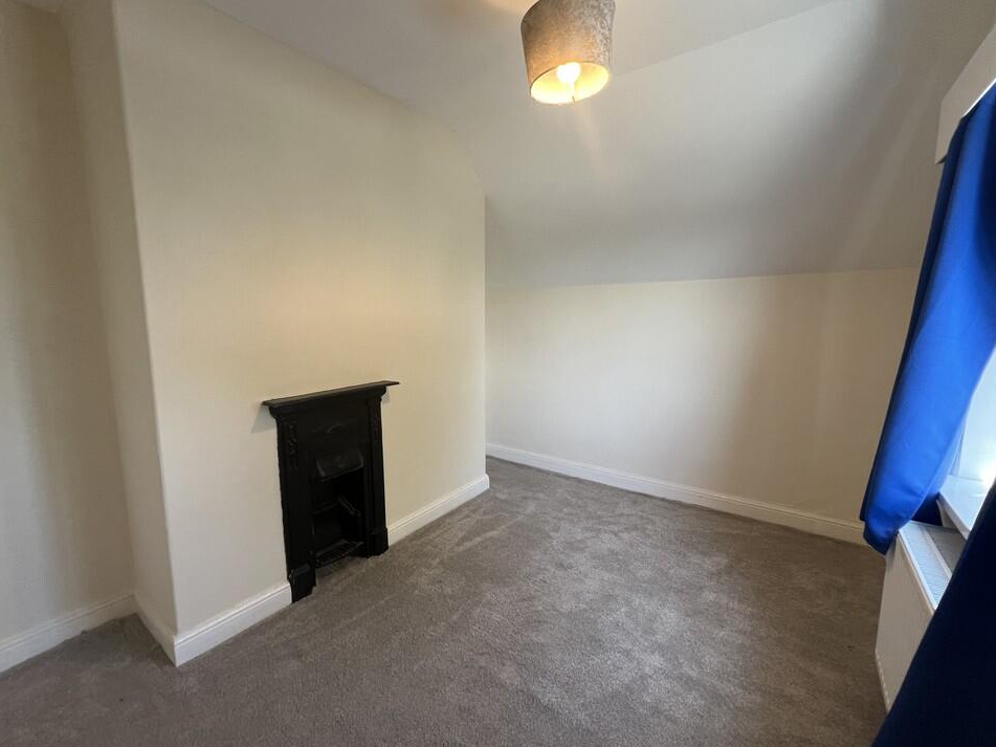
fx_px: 403
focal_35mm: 14
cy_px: 367
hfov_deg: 101.9
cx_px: 466
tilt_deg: -6.0
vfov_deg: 85.7
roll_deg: +0.6
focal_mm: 1.57
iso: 80
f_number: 1.8
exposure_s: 1/99
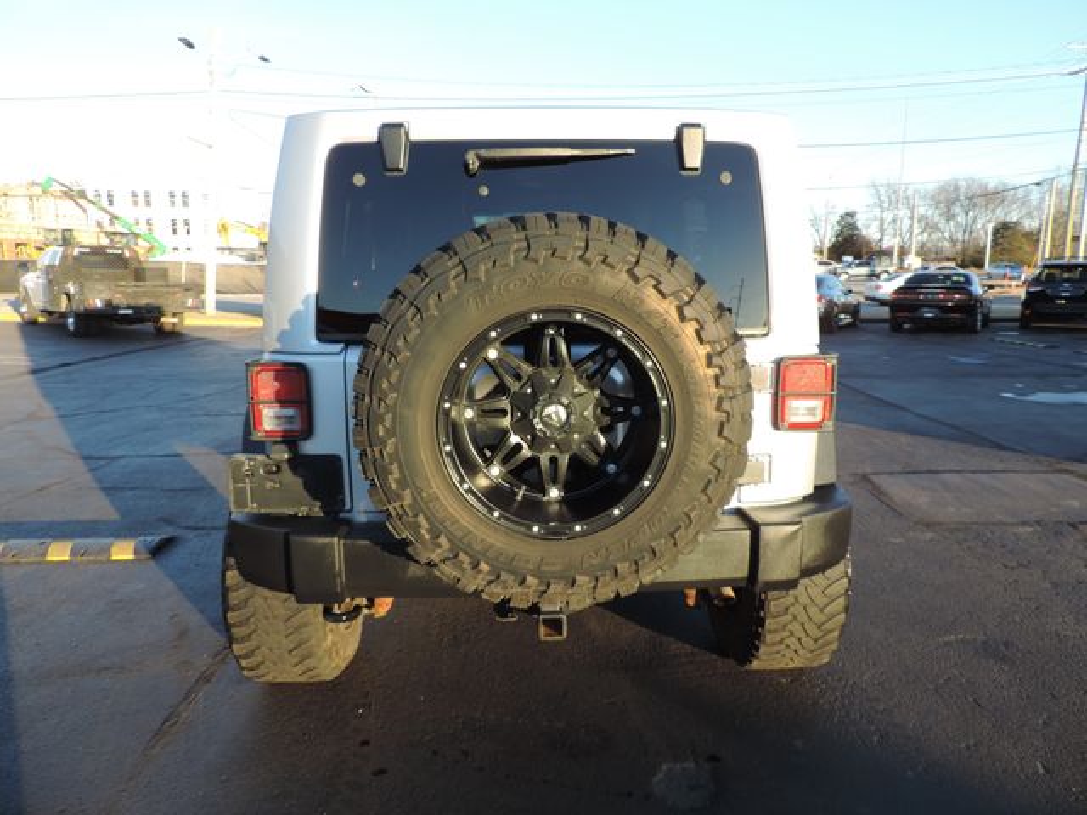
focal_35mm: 24
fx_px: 754
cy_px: 408
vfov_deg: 56.8
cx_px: 544
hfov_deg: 71.6
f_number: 3
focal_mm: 4.3
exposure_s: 1/160
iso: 80
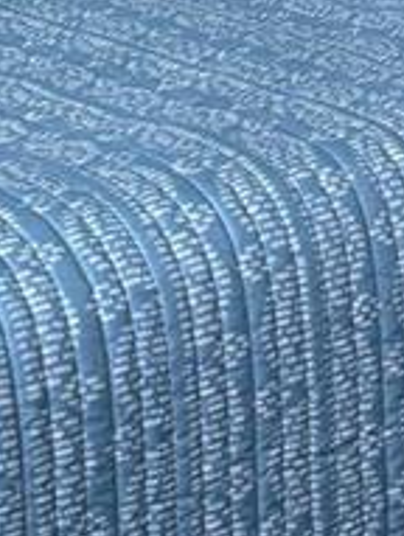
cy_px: -25
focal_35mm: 163
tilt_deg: -14.4
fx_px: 2528
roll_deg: -0.9
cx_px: 631
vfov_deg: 11.9
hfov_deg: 8.9
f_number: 1.6
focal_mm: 5.96
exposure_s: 1/50
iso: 500
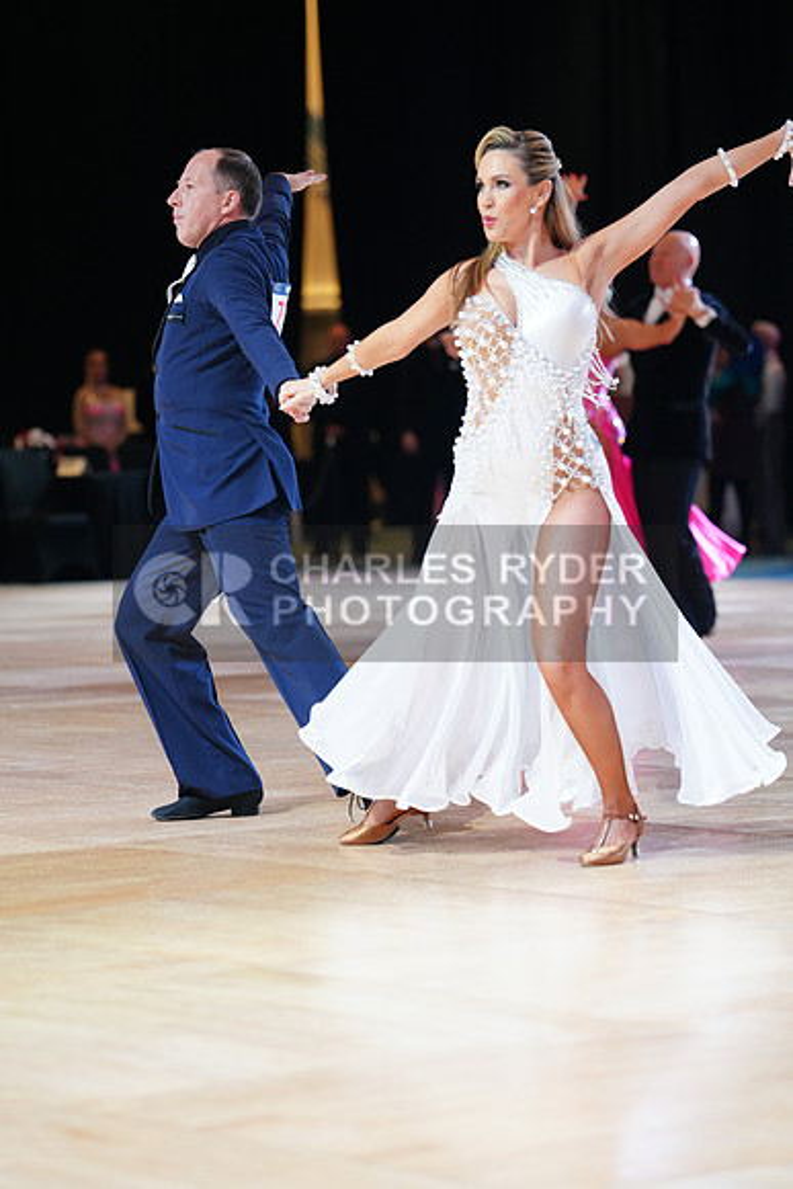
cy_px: 594
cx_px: 396
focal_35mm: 133
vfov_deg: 15.4
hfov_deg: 10.3
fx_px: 4392
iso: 2000
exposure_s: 1/400
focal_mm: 133
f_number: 2.8
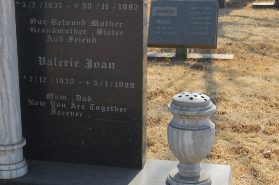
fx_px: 612
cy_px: 91
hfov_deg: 25.4
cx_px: 77
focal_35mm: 79
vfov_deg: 17.3
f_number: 7.1
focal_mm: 30
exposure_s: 1/500
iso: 400
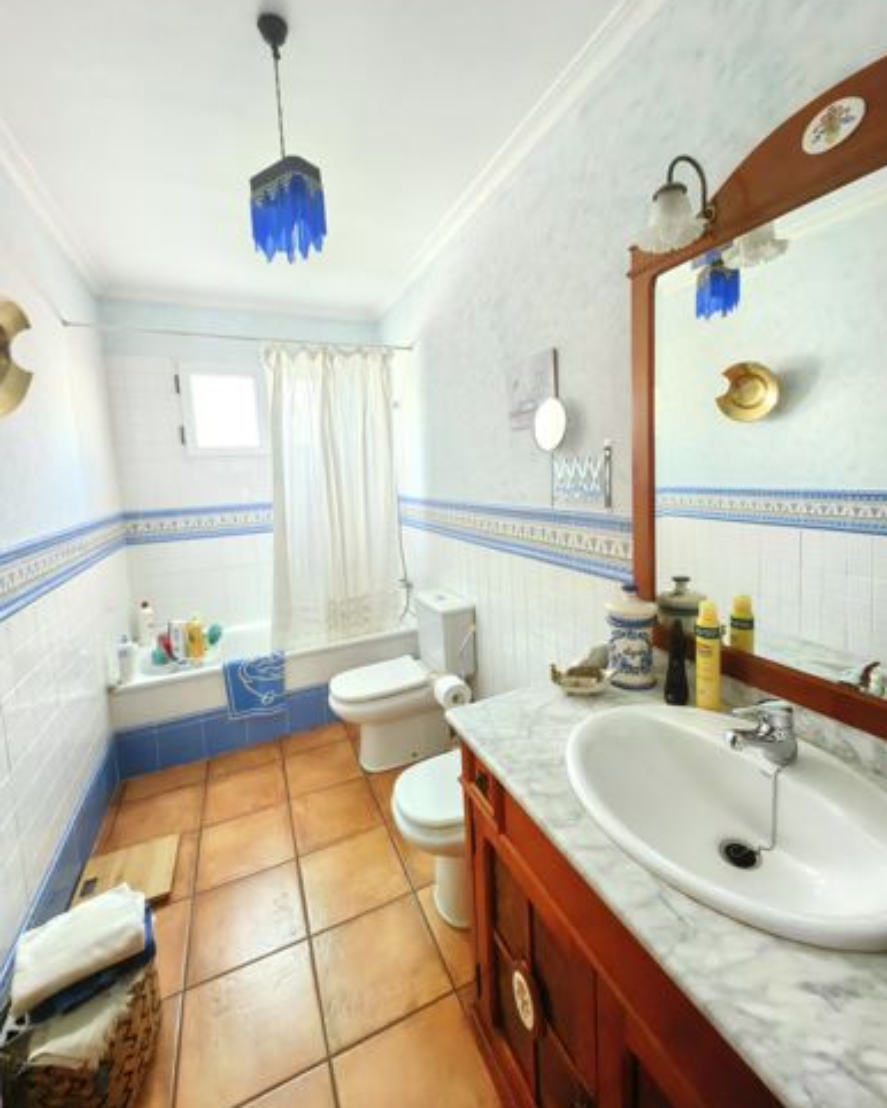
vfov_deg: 100.5
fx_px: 459
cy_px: 508
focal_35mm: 14
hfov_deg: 88.0
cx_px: 456
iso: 250
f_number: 2.2
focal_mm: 1.76
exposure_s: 1/100
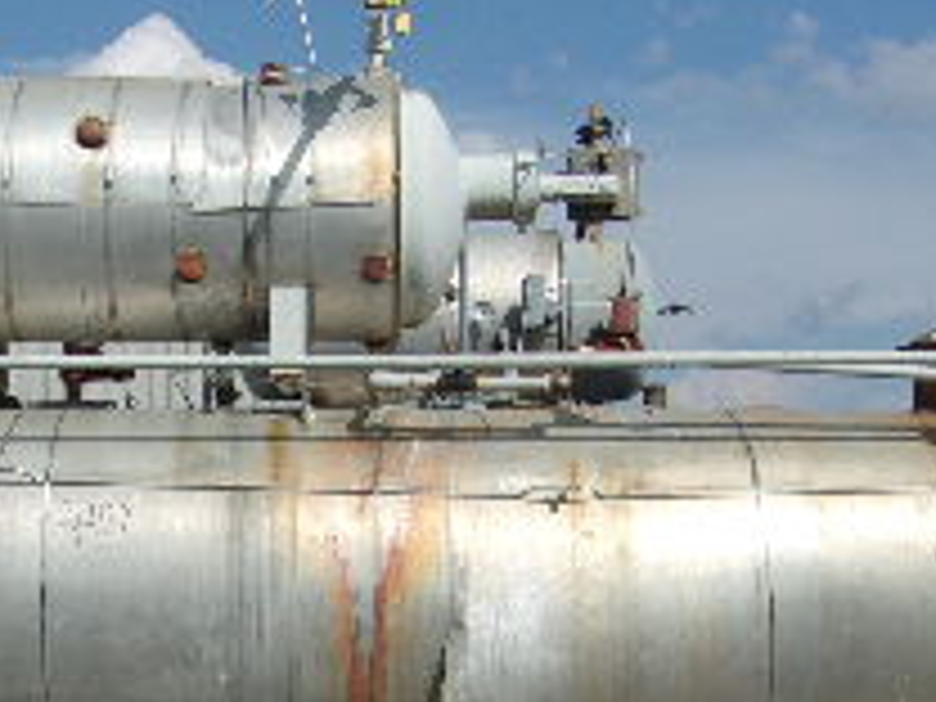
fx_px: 2244
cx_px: 243
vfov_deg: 17.4
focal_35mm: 83
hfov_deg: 23.3
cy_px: 675
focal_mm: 4.9
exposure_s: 1/210
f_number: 10.4
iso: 80
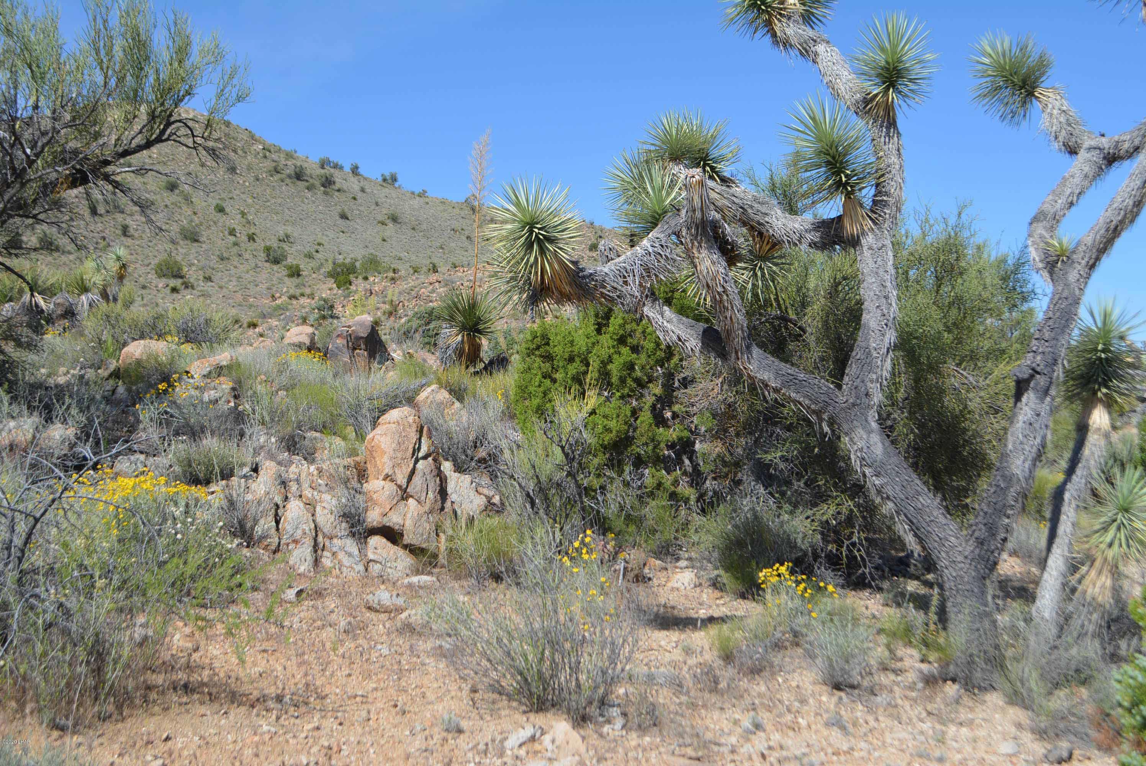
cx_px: 573
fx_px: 1338
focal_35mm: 42
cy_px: 383
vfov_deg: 31.9
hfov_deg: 46.4
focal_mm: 28
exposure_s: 1/1600
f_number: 6.3
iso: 400
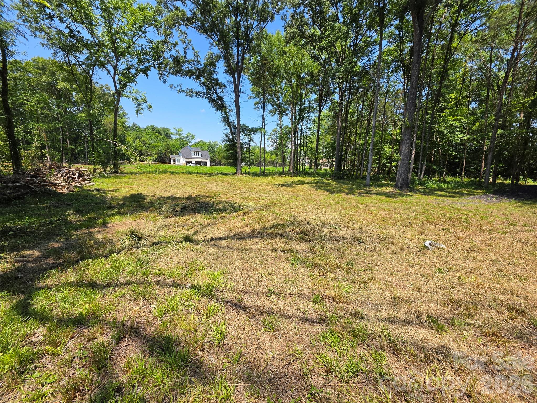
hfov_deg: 106.2
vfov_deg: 89.9
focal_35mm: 13
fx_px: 202
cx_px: 268
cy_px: 202
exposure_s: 1/876
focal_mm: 2.2
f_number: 1.9
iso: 32
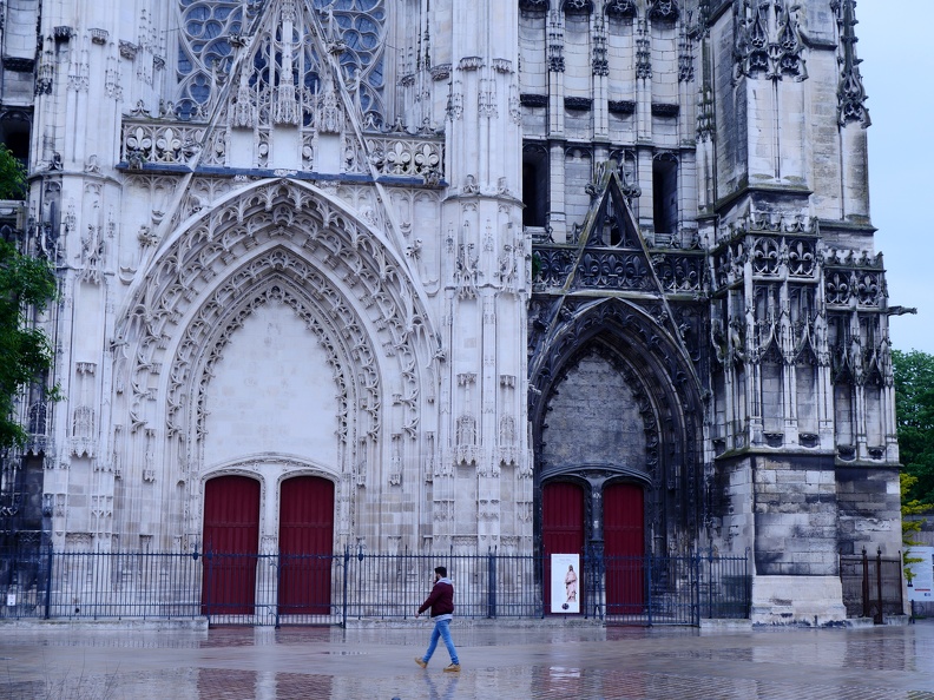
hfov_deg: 36.8
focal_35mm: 52
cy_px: 350
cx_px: 467
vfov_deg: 28.0
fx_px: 1403
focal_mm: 26
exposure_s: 1/100
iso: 200
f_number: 5.6
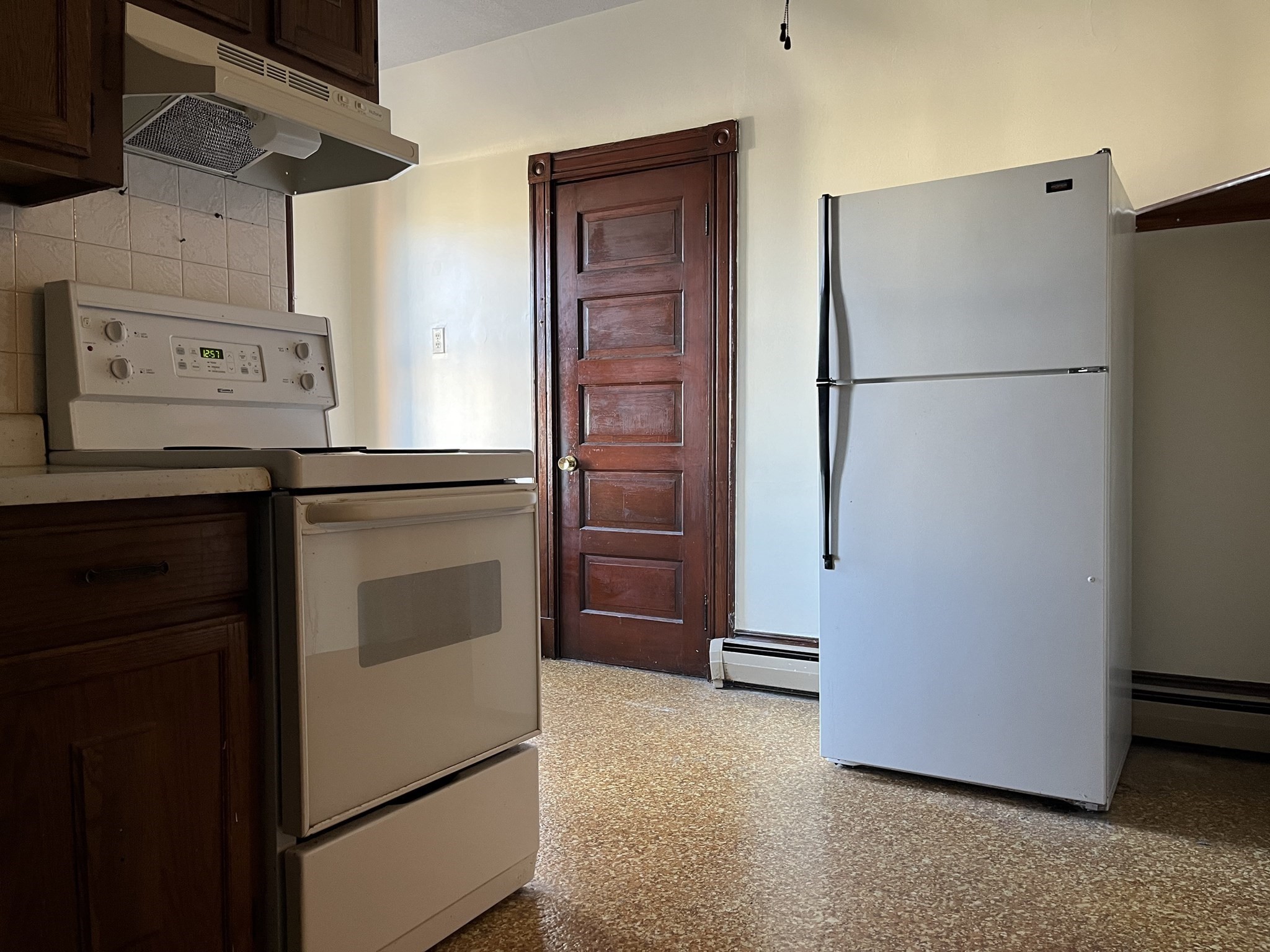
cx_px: 635
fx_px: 954
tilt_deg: -3.6
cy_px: 476
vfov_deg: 53.1
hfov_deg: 67.3
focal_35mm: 26
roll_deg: -0.3
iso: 200
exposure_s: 1/60
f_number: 1.6
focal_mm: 5.1
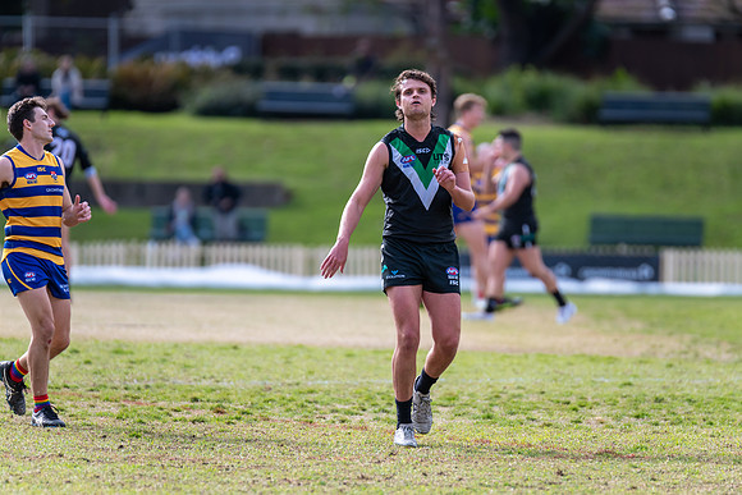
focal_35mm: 402
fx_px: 8288
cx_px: 387
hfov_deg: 5.1
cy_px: 254
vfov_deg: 3.4
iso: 400
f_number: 4
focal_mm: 380
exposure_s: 1/1600
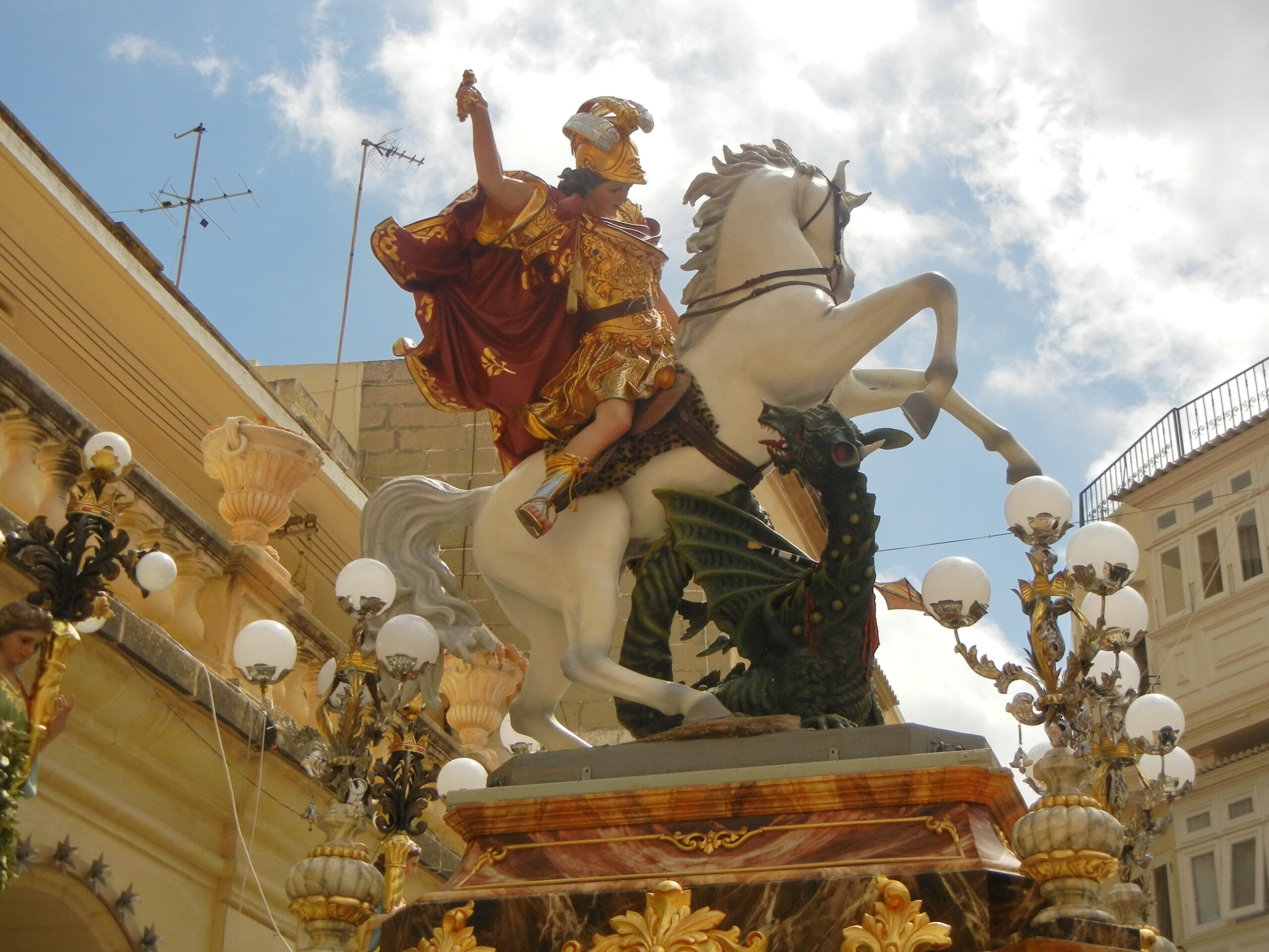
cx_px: 634
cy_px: 476
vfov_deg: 24.8
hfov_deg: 32.7
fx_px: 2163
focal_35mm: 59
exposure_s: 1/634
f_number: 8
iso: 160
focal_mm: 10.6
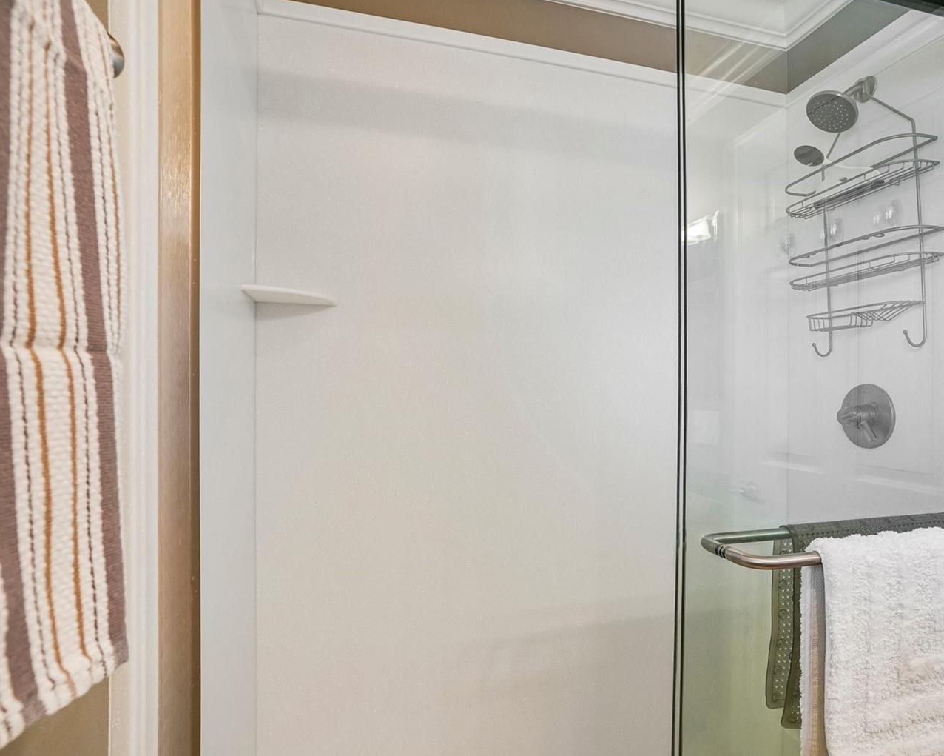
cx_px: 530
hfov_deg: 80.0
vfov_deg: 68.1
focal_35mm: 20
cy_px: 381
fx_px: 559
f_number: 9
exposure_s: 1/13
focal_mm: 17
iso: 400
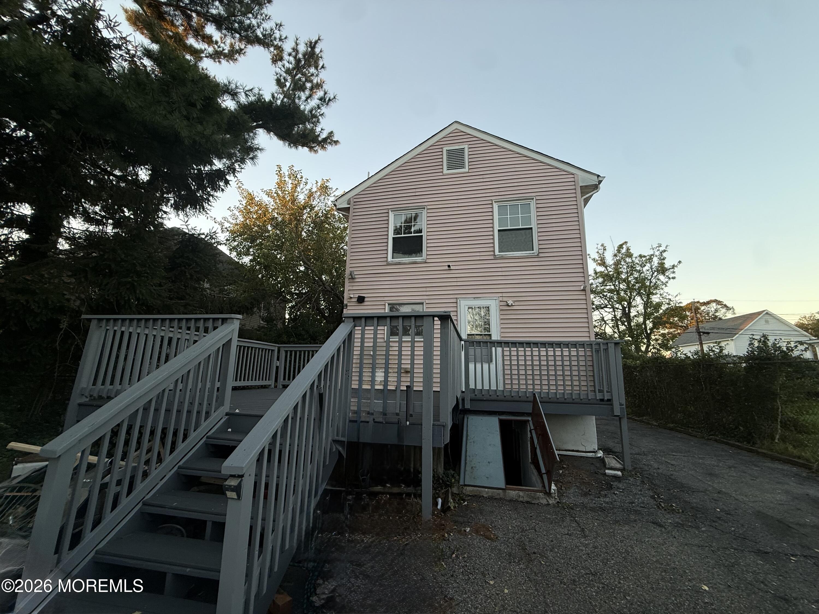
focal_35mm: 14
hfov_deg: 102.1
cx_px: 410
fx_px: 331
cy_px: 307
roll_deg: -1.6
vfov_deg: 85.7
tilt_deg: +11.8
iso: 80
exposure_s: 1/99
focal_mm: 2.22
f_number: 2.2
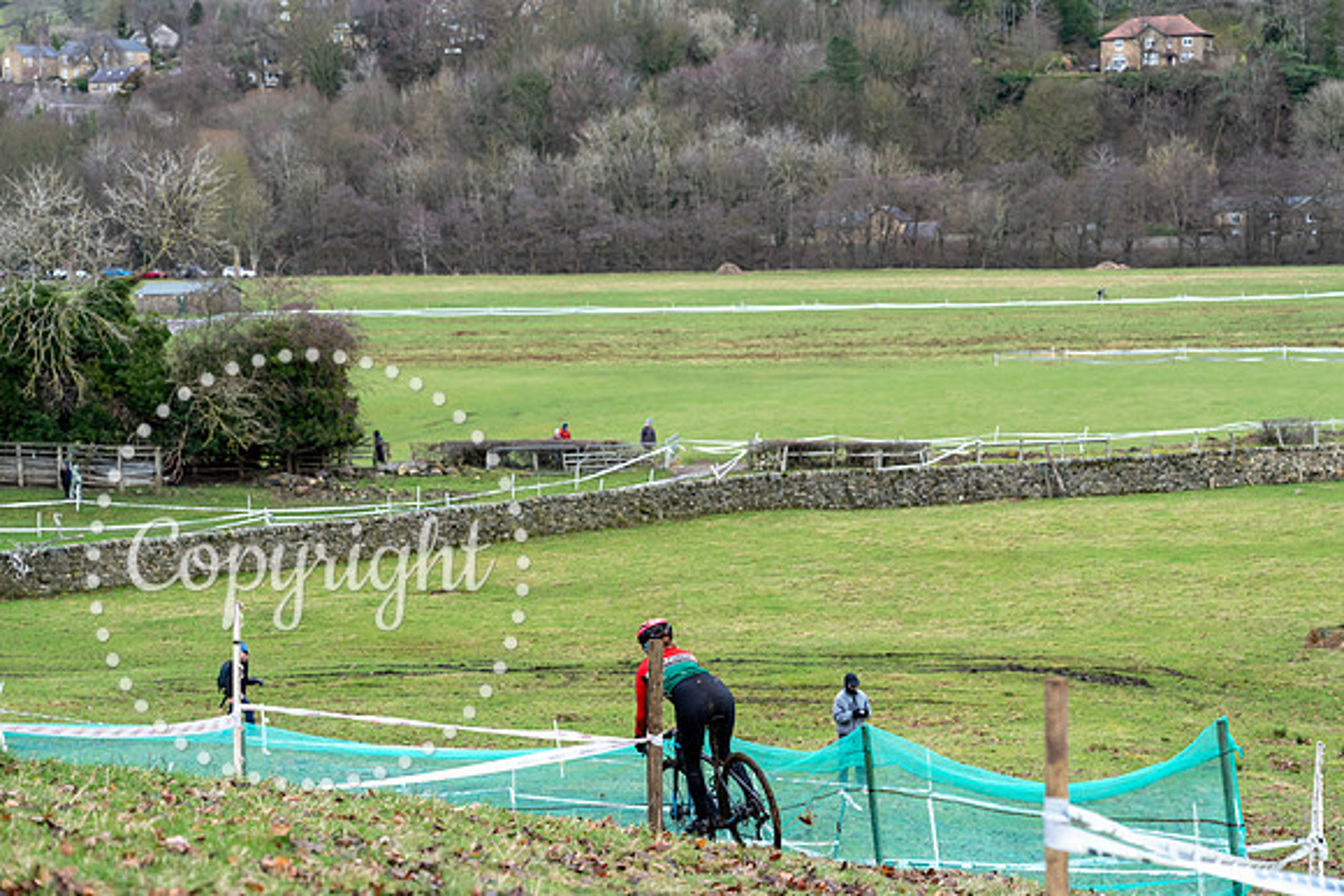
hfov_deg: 28.7
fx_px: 2631
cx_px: 672
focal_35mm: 70
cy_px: 448
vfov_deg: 19.3
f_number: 3.5
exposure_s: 1/1000
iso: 1250
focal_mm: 68
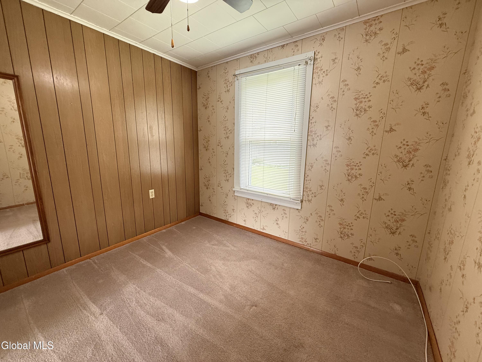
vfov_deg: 85.7
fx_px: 195
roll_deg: -1.1
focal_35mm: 14
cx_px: 241
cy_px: 181
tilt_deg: -10.3
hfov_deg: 102.1
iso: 320
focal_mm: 2.22
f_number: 2.2
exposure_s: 1/60
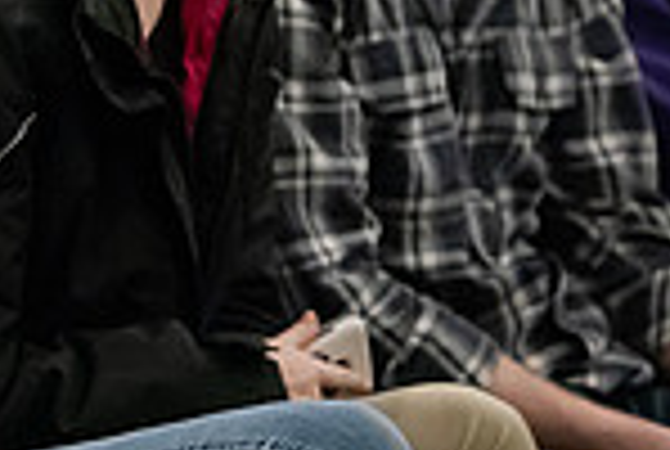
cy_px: 61
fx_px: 9790
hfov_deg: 3.9
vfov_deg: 2.6
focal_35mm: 525
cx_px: -612
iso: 10000
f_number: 2.8
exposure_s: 1/200
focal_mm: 135
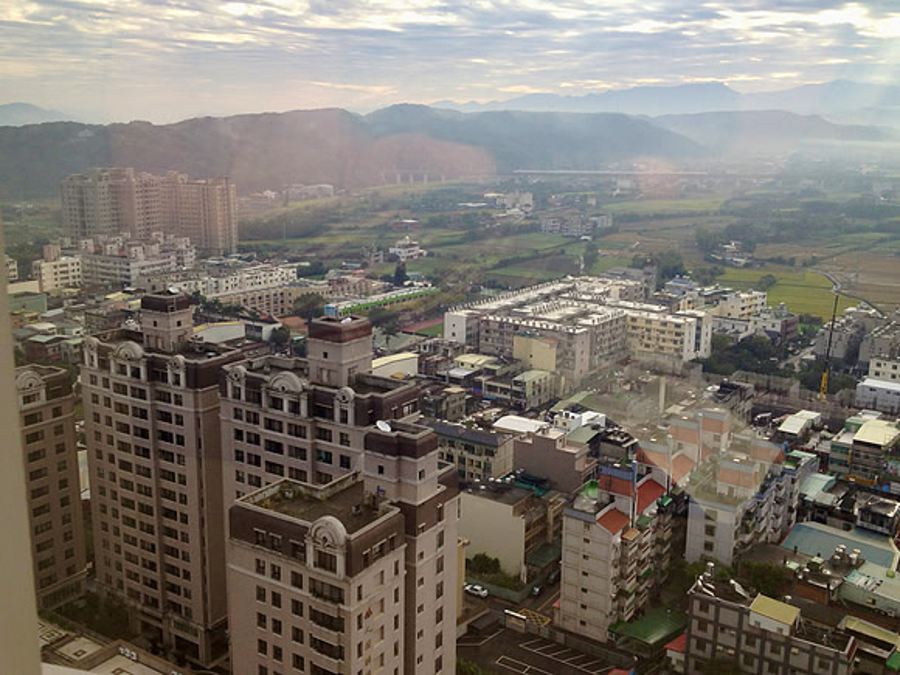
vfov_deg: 40.7
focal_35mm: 35
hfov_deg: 52.6
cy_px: 338
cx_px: 450
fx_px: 910
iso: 64
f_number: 2.4
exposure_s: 1/60
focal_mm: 4.28
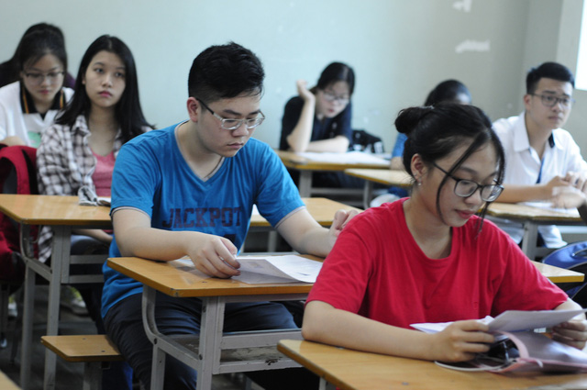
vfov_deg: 18.1
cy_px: 195
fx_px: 1221
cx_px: 294
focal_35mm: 75
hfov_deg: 27.0
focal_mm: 50
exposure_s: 1/80
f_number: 2.2
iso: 640
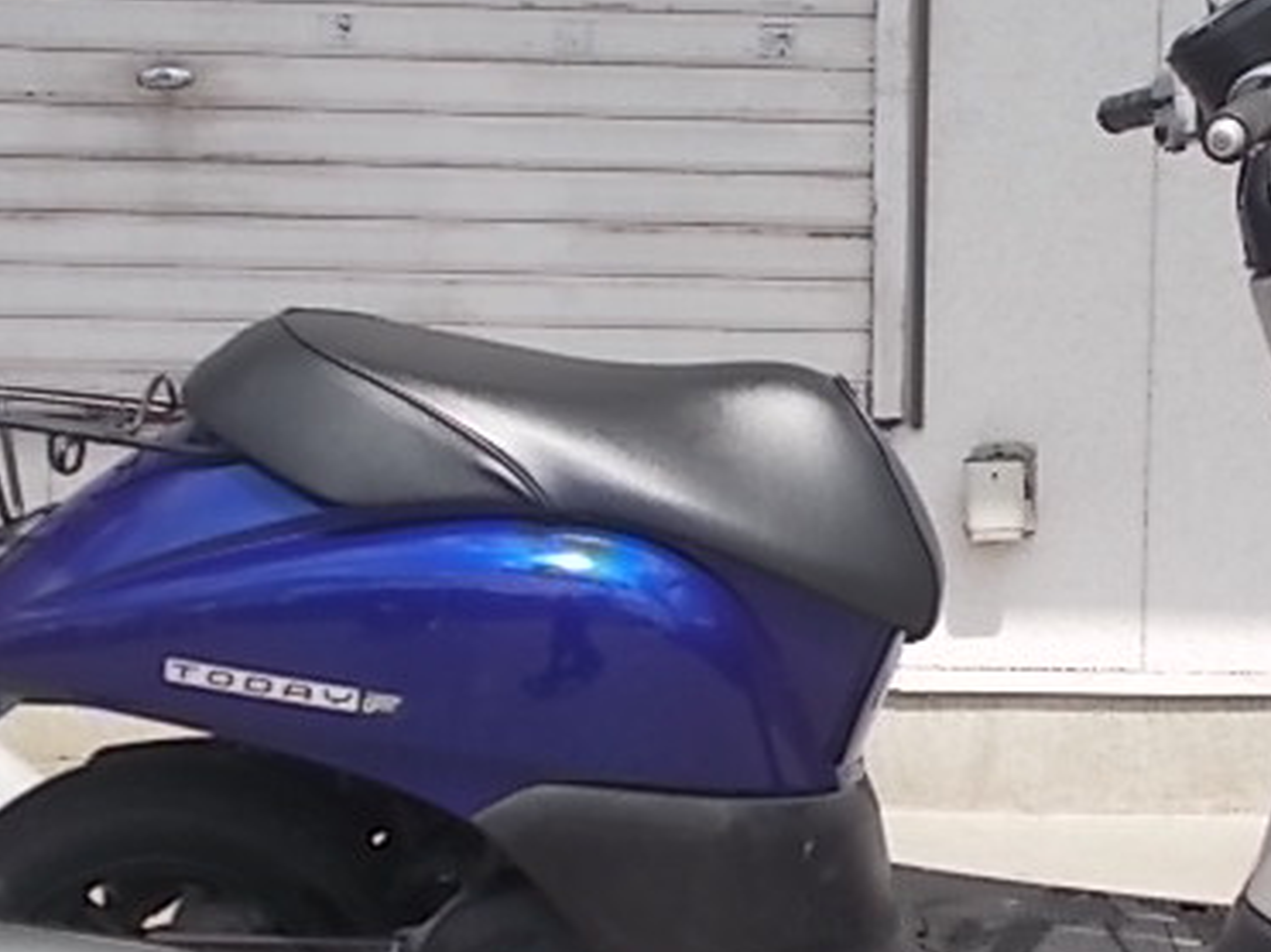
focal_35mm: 76
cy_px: 534
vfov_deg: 19.4
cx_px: 874
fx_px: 2790
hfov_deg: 25.5
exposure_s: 1/400
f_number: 4.2
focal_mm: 7.9
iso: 80
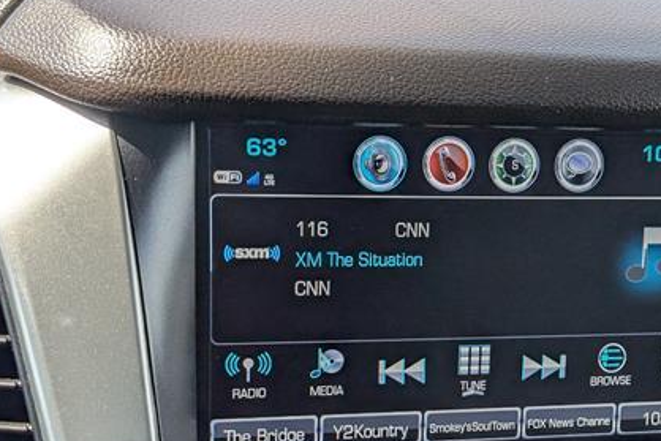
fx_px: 1433
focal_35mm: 78
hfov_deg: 25.7
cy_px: 357
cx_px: 490
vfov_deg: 17.4
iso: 40
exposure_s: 1/500
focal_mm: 6.9
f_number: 1.68
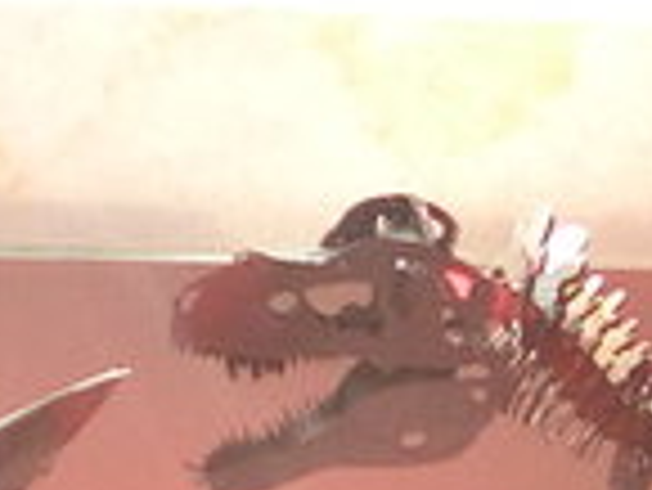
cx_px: 288
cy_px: 638
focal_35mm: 133
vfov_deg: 10.9
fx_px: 2507
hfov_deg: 14.8
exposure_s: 1/100
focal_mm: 2.27
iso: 124
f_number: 2.2
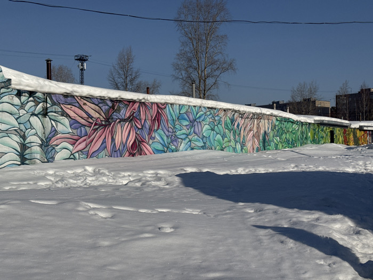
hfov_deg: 39.7
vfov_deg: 30.3
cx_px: 186
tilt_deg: +1.6
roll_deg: +0.8
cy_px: 140
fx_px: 517
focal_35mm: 48
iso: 64
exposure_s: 1/15385
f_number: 1.78
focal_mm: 6.76
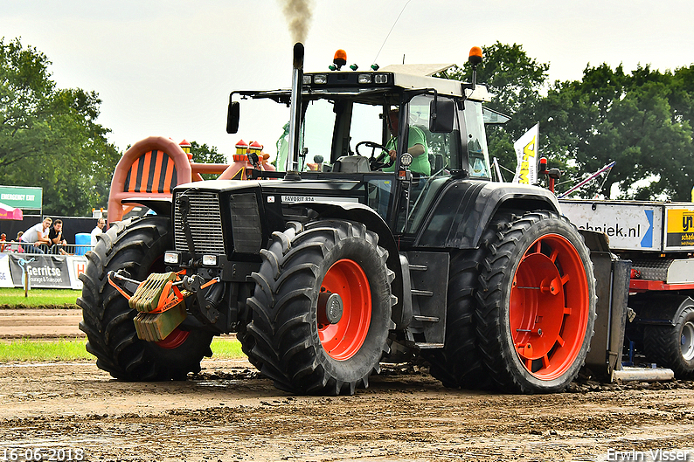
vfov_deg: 10.5
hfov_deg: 15.8
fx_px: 2505
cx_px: 345
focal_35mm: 130
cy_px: 231
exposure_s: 1/800
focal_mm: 86
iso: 500
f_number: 9
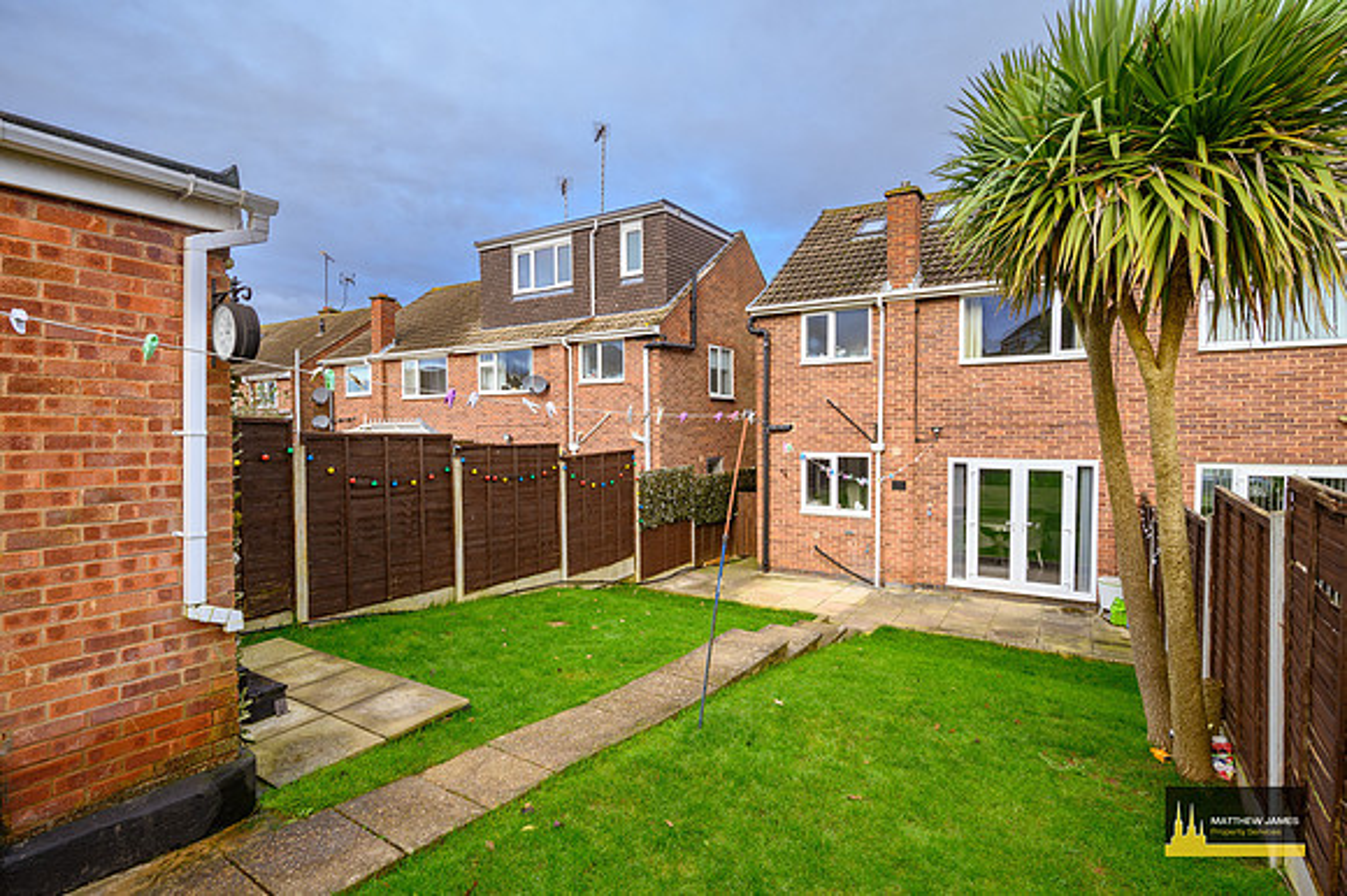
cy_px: 448
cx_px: 674
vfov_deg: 68.8
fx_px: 654
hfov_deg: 91.6
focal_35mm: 18
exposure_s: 1/60
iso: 100
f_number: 7.1
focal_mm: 17.5
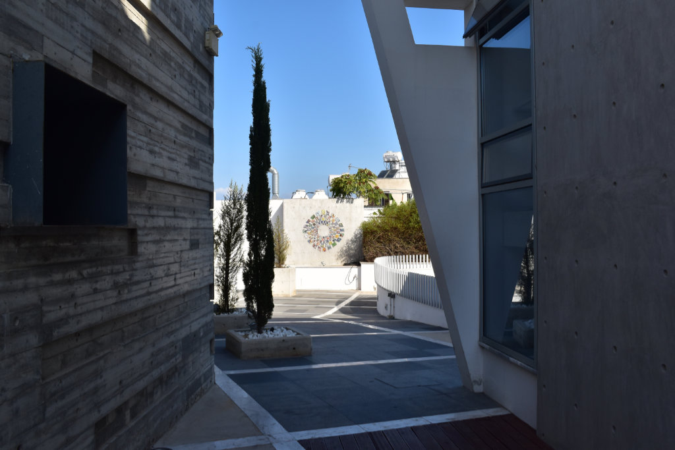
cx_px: 338
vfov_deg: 40.0
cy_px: 225
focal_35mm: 33
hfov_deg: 57.2
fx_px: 619
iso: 320
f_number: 11
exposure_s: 1/500
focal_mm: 22
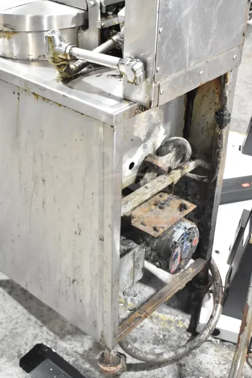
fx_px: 535
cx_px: 130
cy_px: 182
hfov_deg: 26.5
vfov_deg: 38.9
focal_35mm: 51
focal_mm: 32
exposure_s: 1/160
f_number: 6.3
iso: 6400
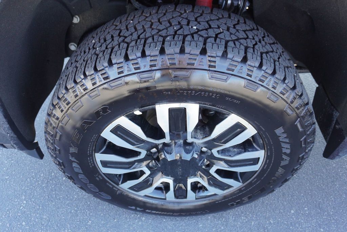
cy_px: 116
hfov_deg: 61.9
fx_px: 289
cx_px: 174
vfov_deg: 43.7
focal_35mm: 30
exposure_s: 1/160
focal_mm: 20
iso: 800
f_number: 4
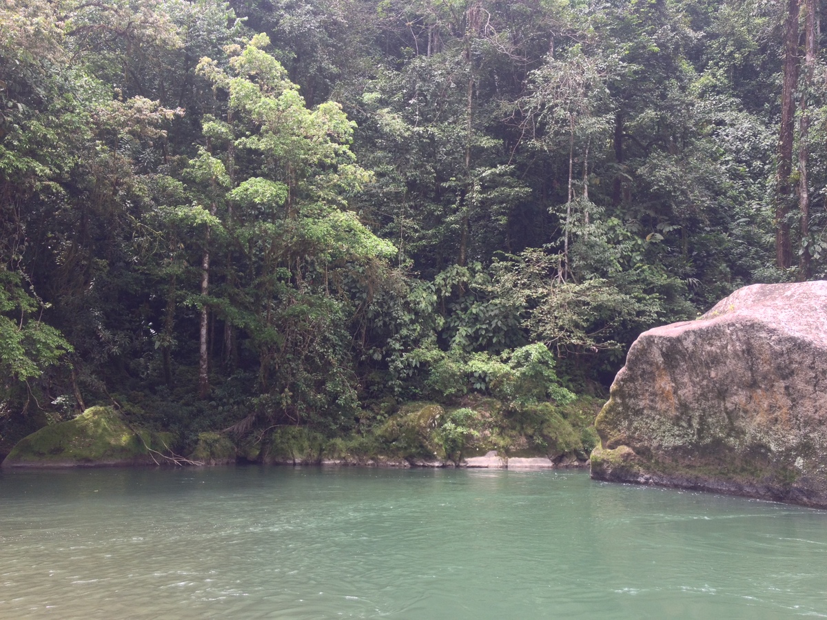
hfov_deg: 52.6
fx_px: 836
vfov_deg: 40.7
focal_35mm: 35
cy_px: 310
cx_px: 414
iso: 50
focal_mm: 4.28
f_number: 2.4
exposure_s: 1/152
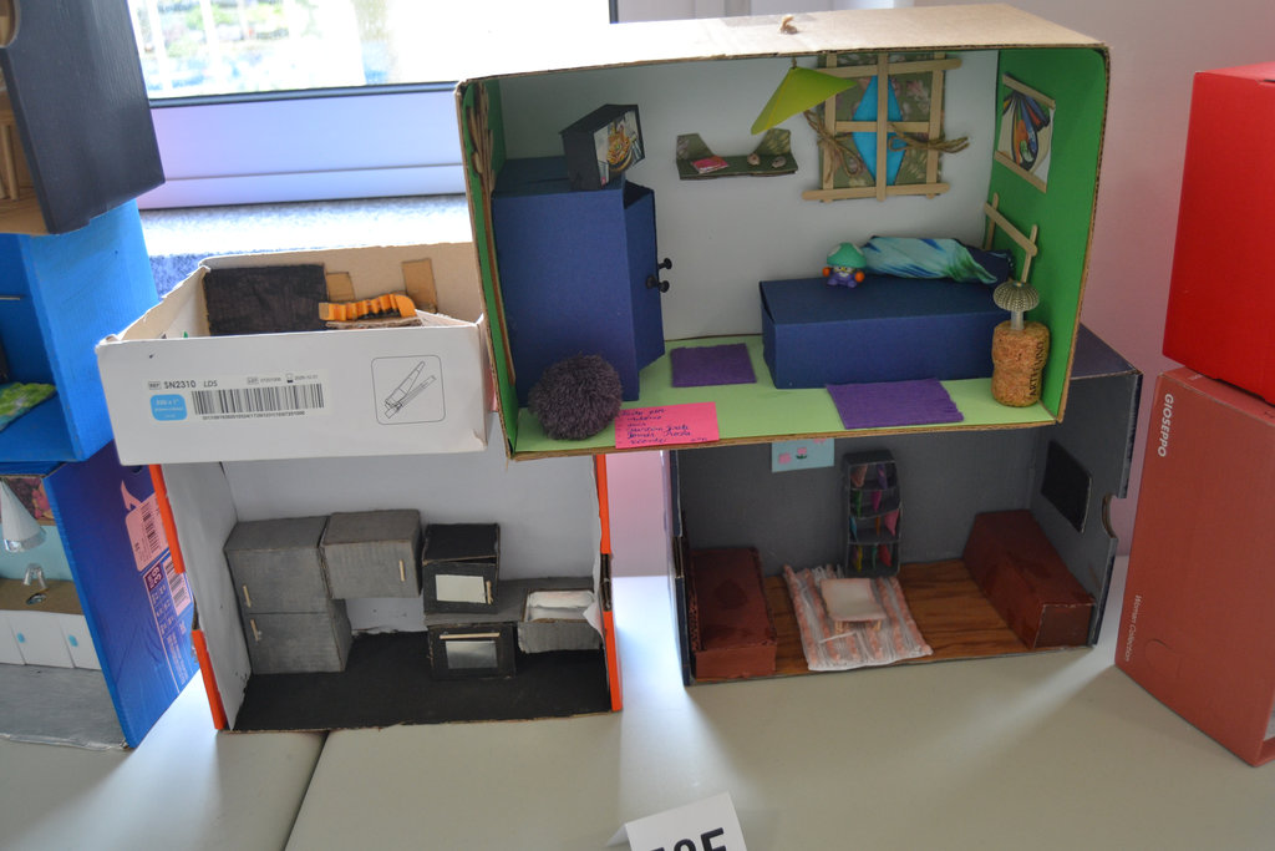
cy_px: 426
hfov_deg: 61.9
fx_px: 1063
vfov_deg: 43.6
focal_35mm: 30
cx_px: 638
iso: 560
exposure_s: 1/60
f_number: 3.5
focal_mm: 20
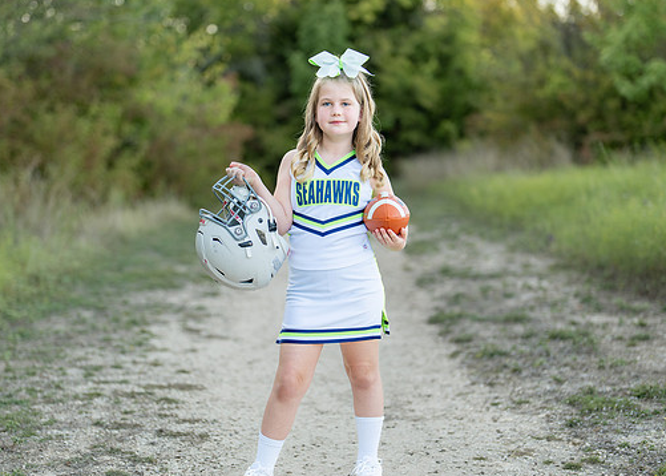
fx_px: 1419
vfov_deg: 19.0
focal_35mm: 75
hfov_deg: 26.4
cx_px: 314
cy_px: 246
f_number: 1.2
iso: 100
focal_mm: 50
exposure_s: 1/800
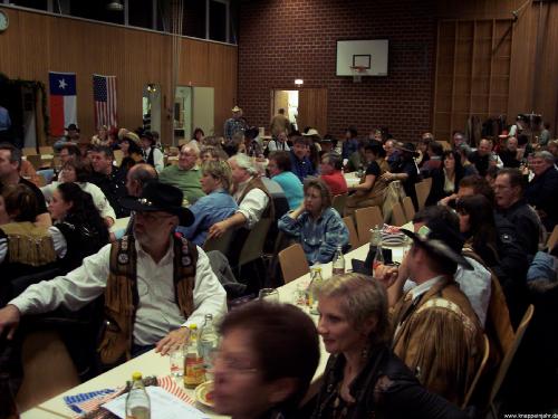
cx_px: 279
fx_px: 629
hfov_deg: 47.9
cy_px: 210
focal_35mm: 39
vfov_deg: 36.8
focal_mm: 8
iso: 200
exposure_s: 1/8
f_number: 3.4
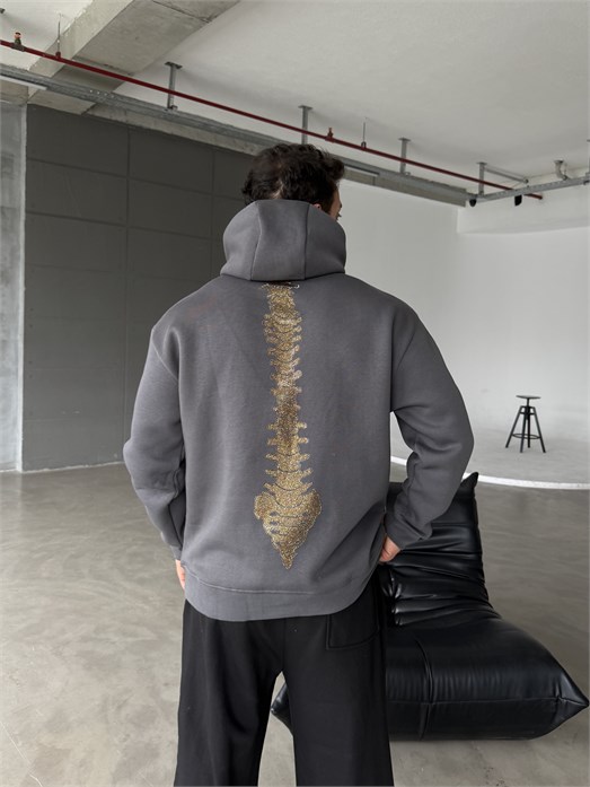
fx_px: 545
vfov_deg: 71.6
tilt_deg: -1.2
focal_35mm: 24
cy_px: 394
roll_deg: -0.3
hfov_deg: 56.8
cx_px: 295
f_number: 1.78
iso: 125
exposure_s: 1/121
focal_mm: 6.76
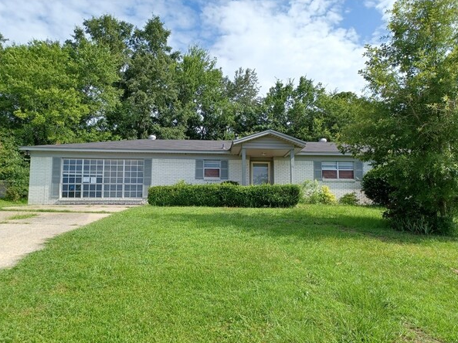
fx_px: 357
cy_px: 183
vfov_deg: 51.3
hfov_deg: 65.4
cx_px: 227
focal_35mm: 27
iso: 32
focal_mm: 4.6
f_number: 1.8
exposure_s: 1/386
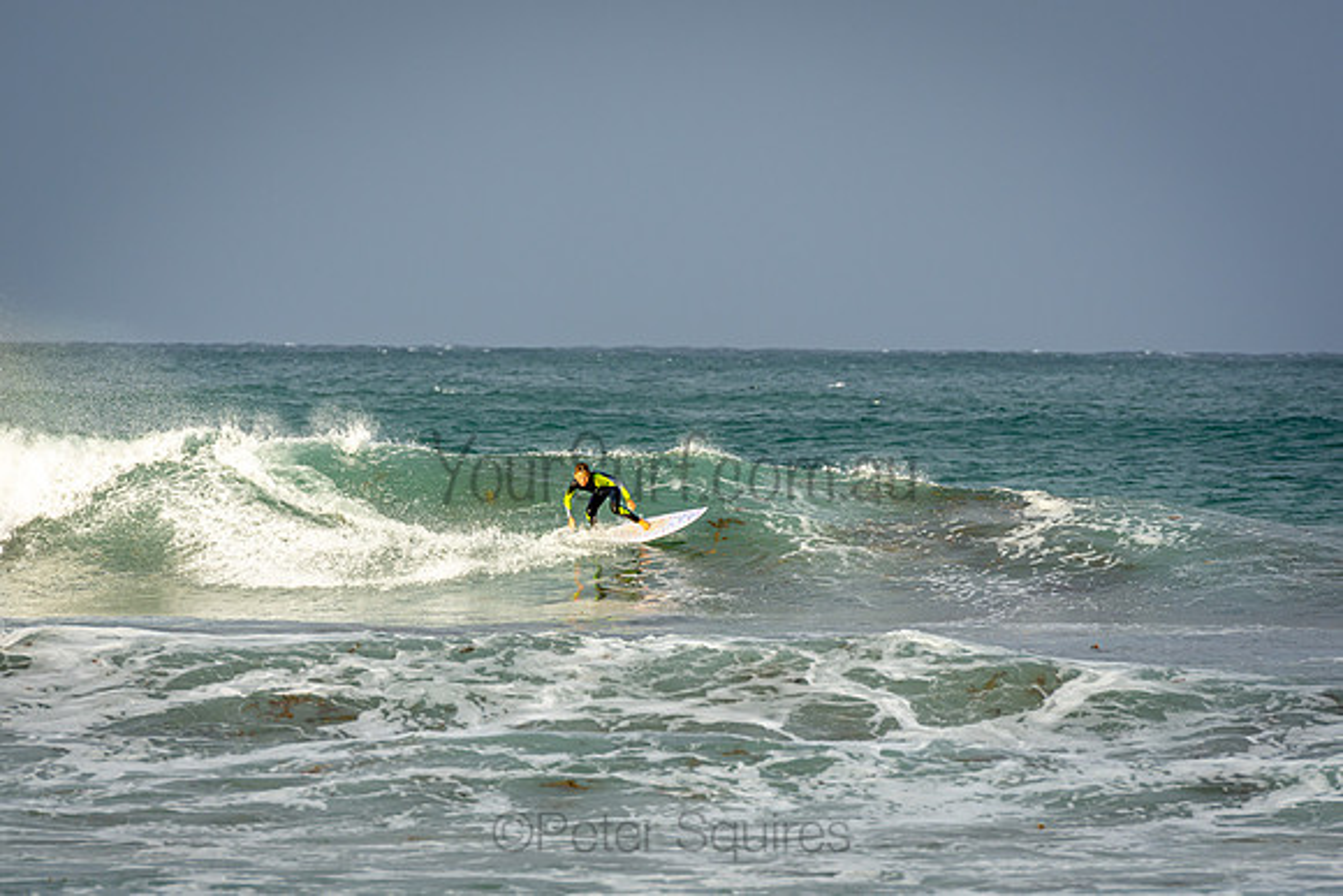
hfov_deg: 6.6
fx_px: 11666
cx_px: 672
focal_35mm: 313
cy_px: 448
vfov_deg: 4.4
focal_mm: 200
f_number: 5.6
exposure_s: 1/400
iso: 200
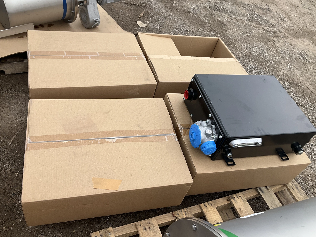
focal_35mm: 31
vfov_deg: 45.4
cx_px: 156
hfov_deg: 58.4
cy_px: 118
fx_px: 283
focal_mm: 3
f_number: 1.8
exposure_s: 1/461
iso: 25
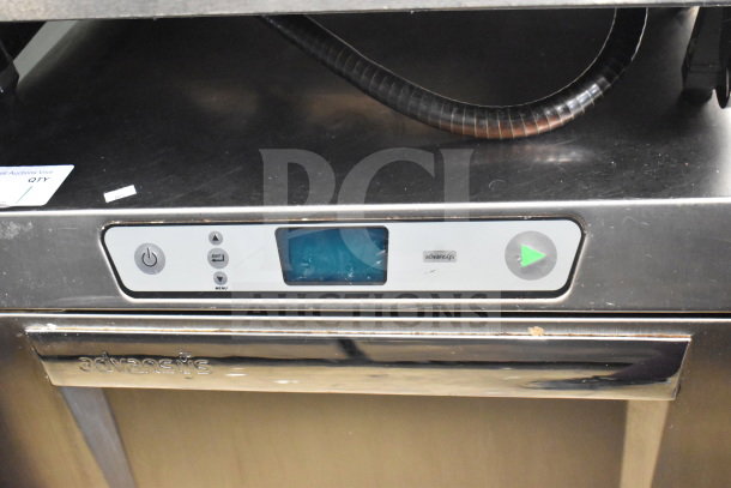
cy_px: 244
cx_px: 366
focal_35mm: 46
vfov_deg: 29.0
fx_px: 944
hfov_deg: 42.3
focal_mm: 31
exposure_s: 1/50
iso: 8000
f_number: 4.2
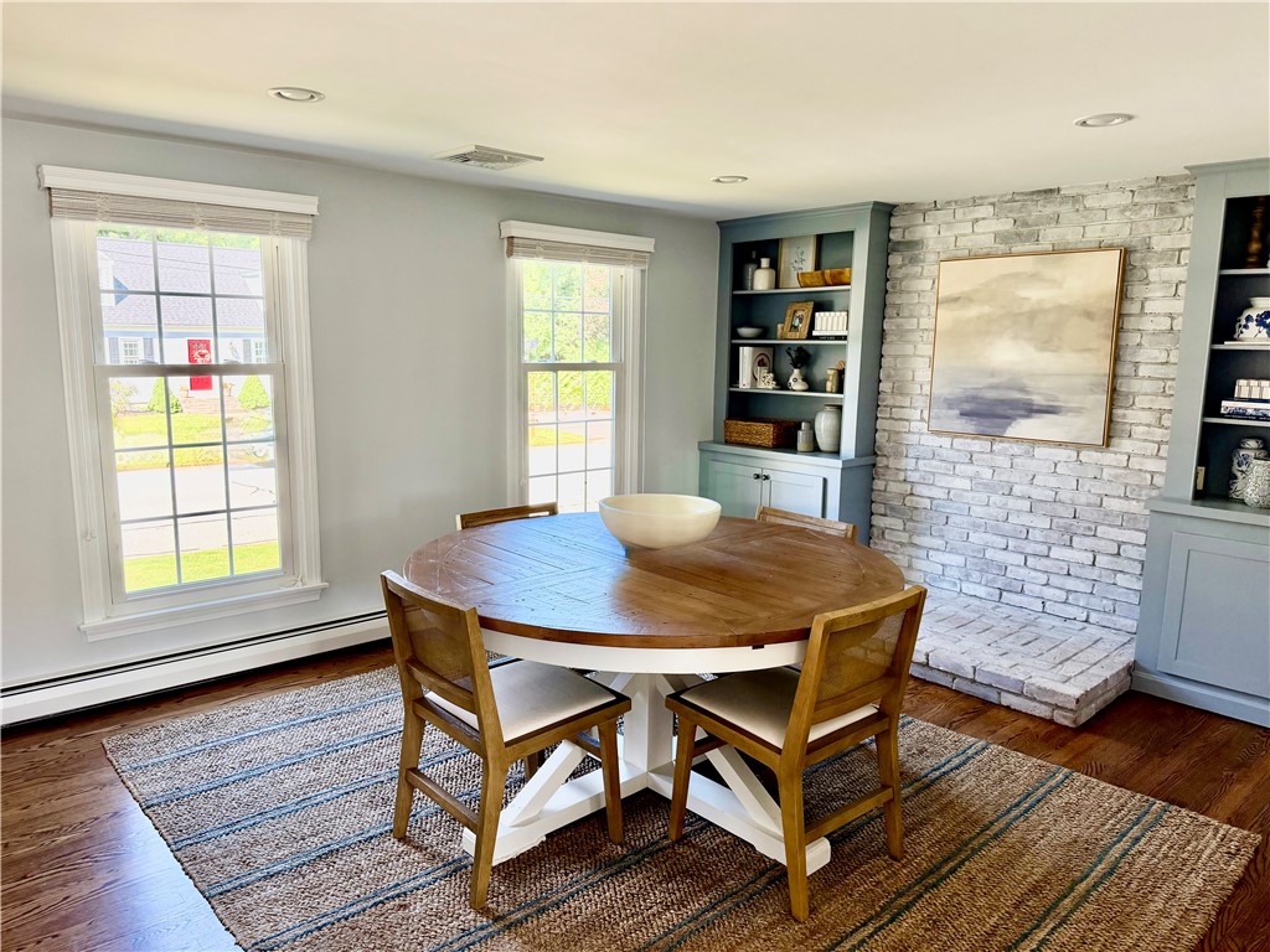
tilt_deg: -10.8
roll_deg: -1.0
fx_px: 881
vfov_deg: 56.8
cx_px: 635
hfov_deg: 71.6
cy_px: 476
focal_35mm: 24
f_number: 1.78
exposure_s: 1/155
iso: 200
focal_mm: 6.76
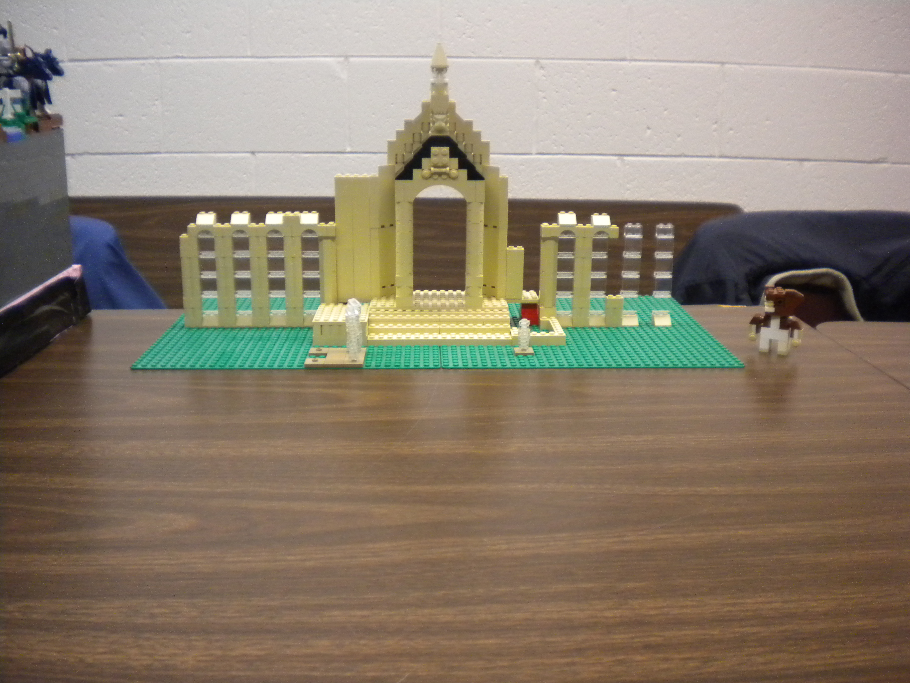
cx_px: 455
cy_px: 342
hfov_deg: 52.6
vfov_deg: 40.7
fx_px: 920
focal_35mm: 35
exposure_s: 1/45.1
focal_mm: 6.3
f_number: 3.1
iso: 400
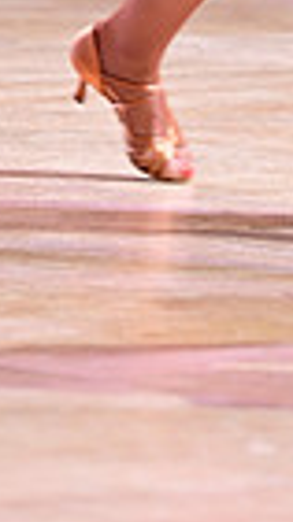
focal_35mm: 626
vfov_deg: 3.4
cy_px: -448
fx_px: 8672
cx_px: 271
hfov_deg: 1.9
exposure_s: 1/250
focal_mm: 145
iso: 1600
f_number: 3.2
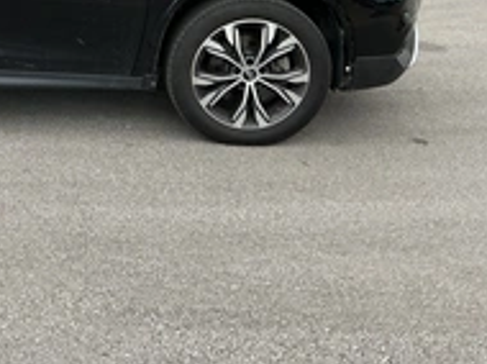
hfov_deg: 30.1
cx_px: -21
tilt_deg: -8.8
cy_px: -8
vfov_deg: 23.6
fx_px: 829
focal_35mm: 59
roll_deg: +1.0
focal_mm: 3
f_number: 1.8
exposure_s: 1/627
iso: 25
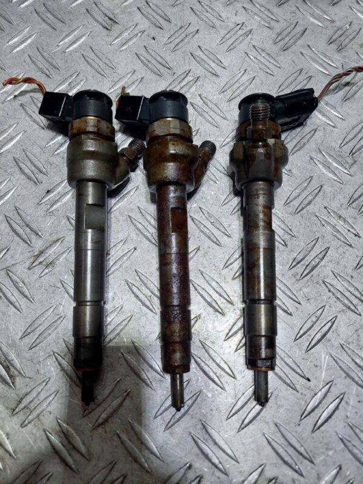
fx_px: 350
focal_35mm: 25
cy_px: 242
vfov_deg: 69.4
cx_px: 182
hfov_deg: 54.9
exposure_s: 1/50
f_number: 1.8
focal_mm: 5.23
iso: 64
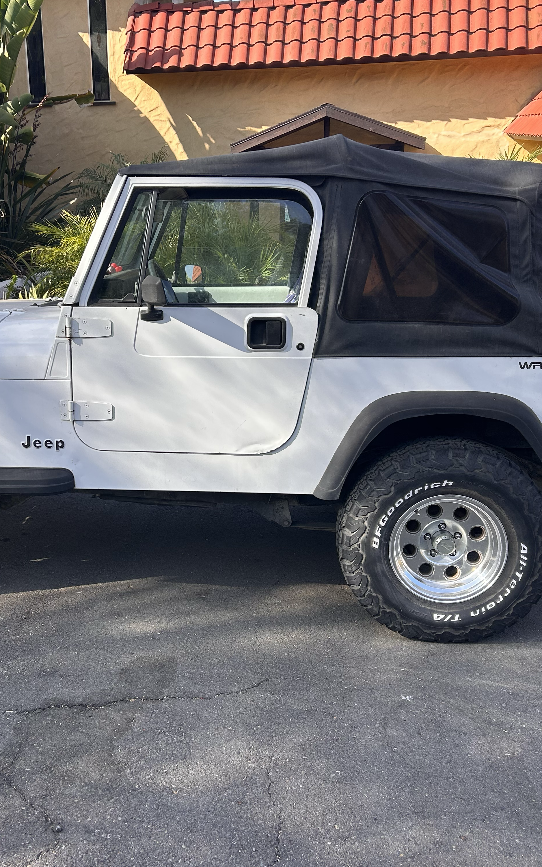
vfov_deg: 52.7
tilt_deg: -17.9
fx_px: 874
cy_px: 434
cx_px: 168
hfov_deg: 34.0
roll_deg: +0.1
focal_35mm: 37
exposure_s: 1/1147
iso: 50
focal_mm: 5.7
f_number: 1.5
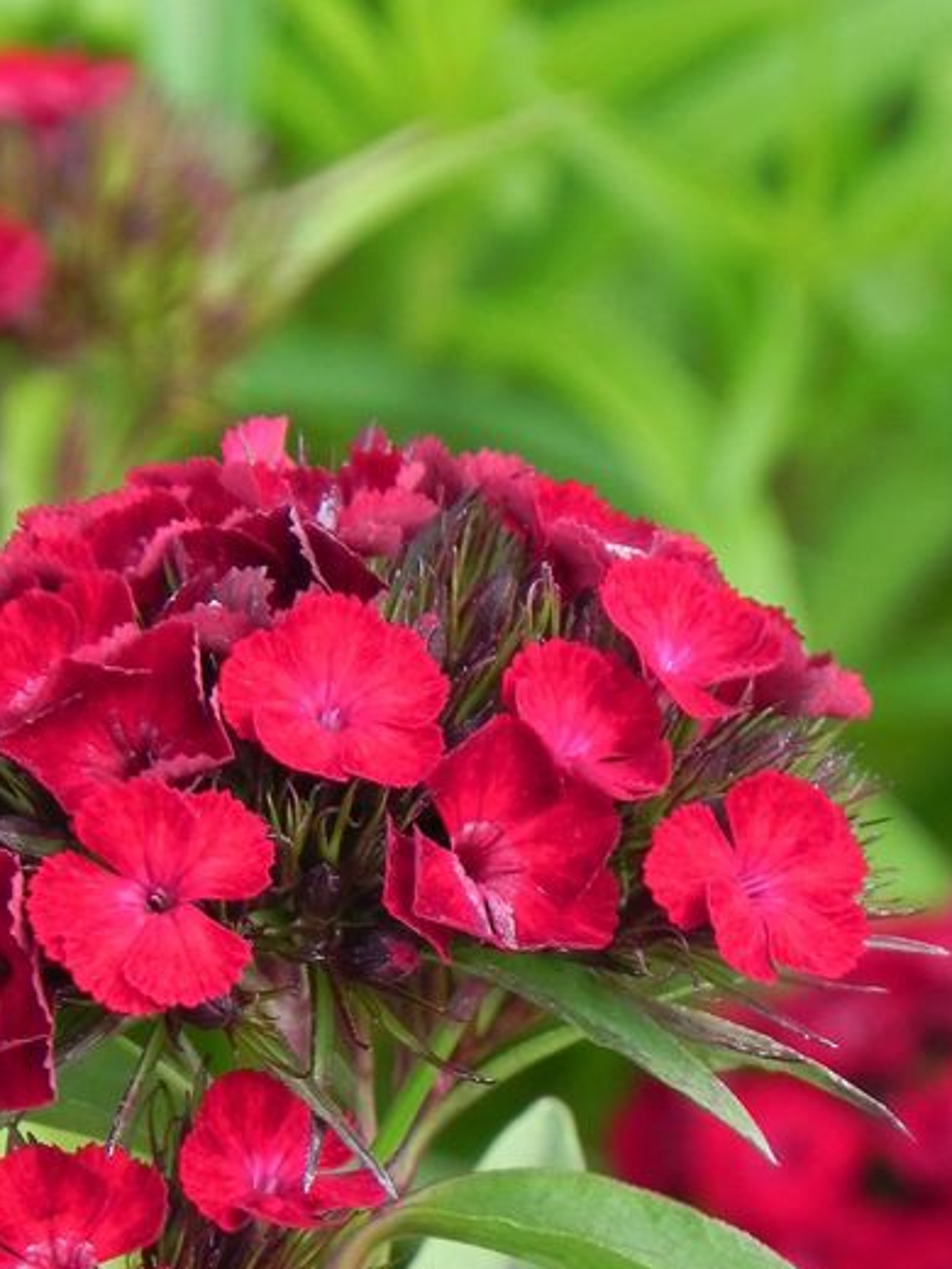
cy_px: 974
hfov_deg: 2.9
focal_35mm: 518
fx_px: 18995
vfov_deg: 3.8
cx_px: 289
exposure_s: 1/250
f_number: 5
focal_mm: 59.9
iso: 160
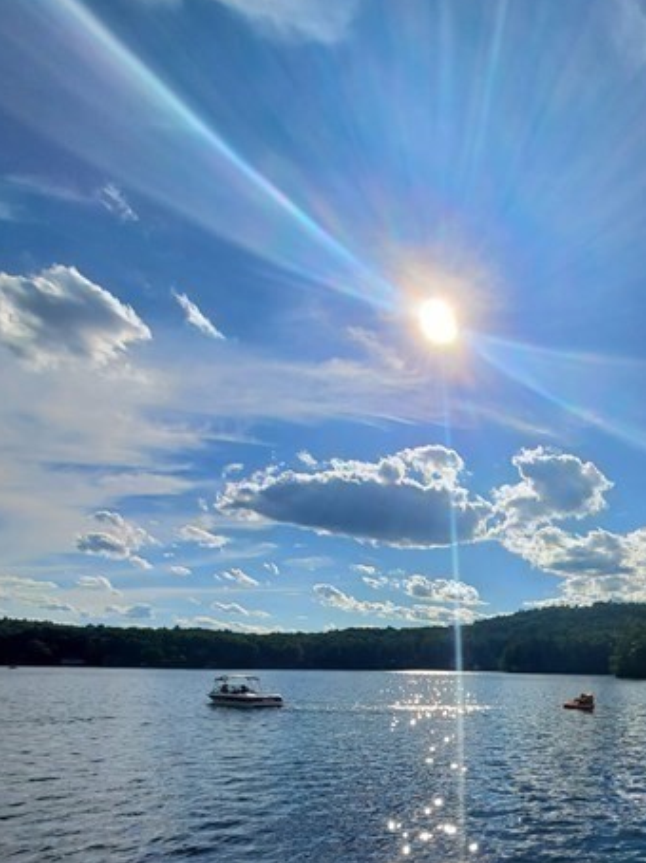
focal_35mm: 22
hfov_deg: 55.7
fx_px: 548
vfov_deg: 68.3
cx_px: 536
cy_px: 703
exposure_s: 1/3372
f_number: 2.2
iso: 50
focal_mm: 1.8
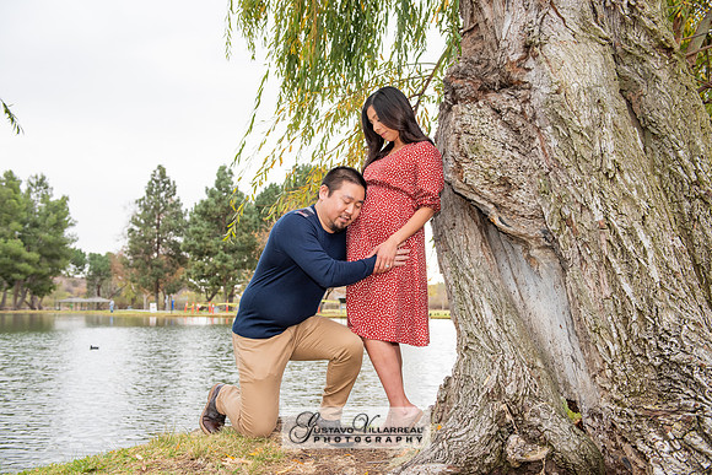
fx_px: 692
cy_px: 238
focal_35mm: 35
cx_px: 356
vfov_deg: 37.9
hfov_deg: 54.4
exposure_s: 1/125
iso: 500
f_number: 5
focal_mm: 35
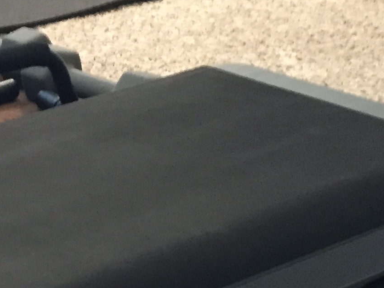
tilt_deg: -30.0
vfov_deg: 12.5
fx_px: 1243
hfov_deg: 16.9
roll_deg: +2.7
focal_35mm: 112
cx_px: -67
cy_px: 452
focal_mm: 4.15
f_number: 2.2
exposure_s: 1/15
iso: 320
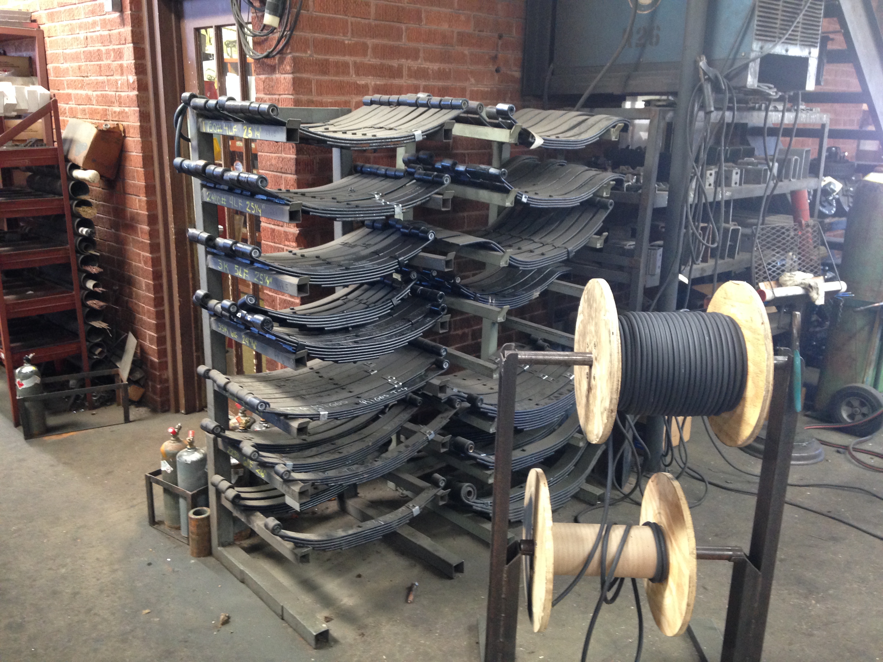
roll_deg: +0.5
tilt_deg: -16.7
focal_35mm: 33
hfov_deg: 55.4
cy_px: 331
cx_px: 442
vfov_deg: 42.9
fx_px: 842
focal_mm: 4.12
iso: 160
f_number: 2.4
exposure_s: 1/20
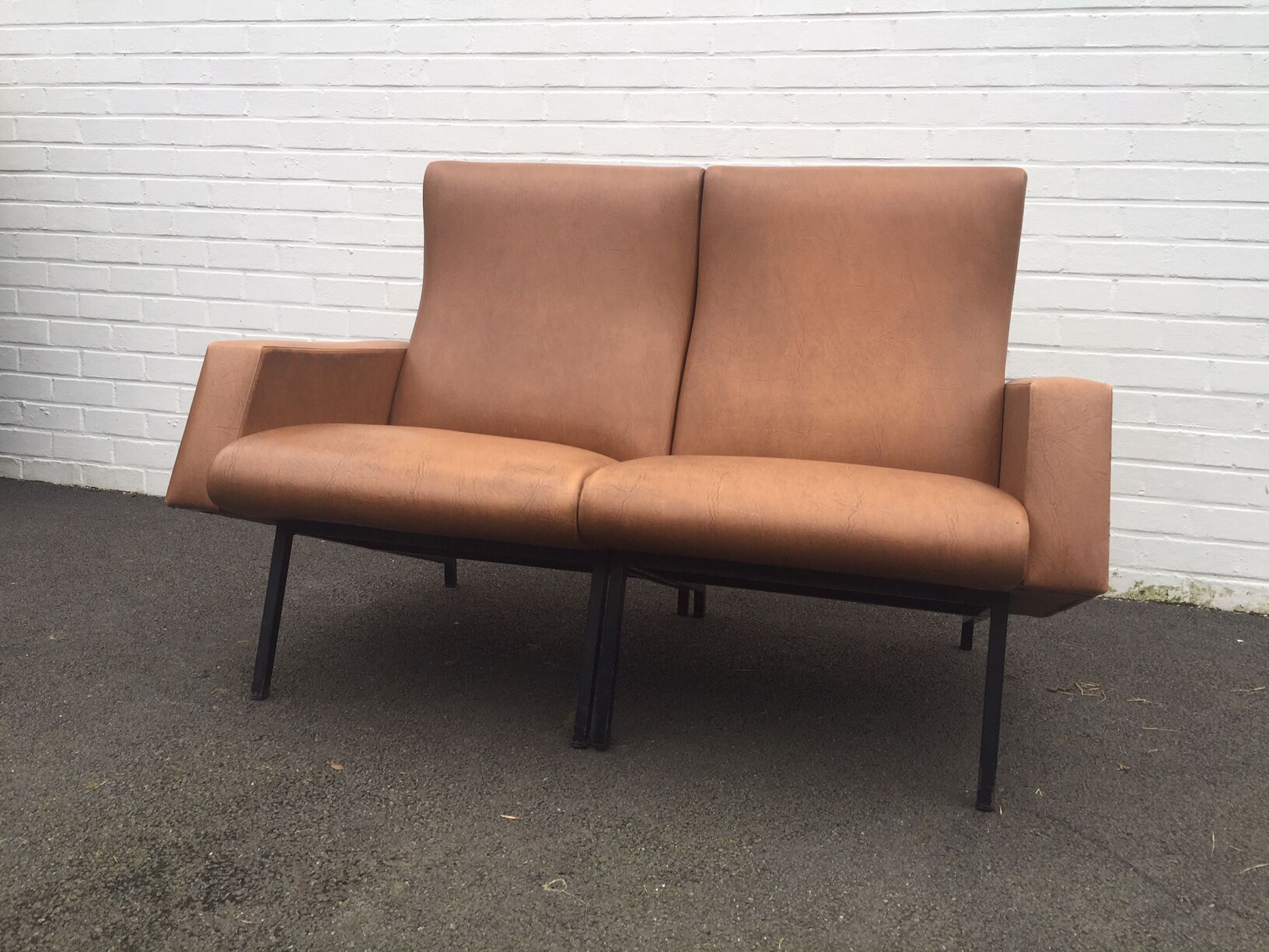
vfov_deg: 48.2
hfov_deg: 61.7
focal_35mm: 29
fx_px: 1063
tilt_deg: -6.9
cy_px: 476
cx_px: 634
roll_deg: -3.7
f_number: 2.2
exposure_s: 1/137
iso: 32
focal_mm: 4.15
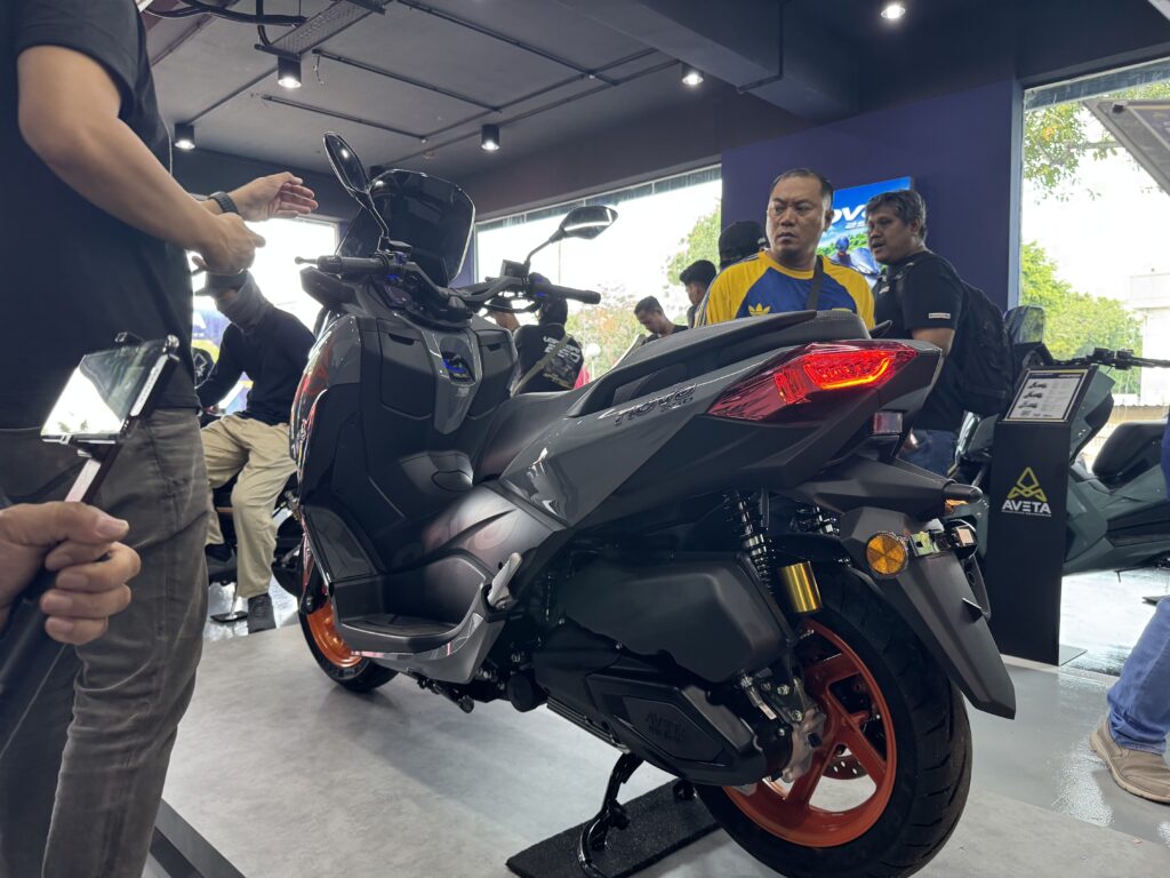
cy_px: 439
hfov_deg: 71.6
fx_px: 811
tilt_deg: -0.4
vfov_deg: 56.8
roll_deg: +1.1
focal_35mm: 24
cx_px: 585
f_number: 1.78
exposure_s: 1/60
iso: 200
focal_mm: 6.76
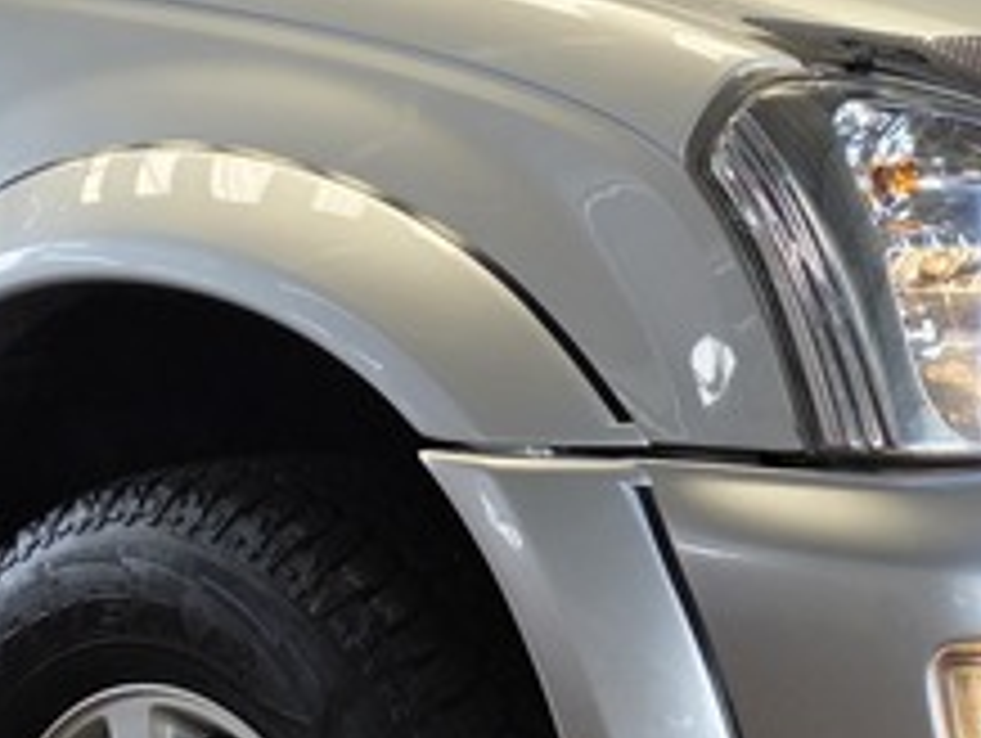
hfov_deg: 18.2
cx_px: 634
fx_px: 3064
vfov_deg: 13.7
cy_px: 212
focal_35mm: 108
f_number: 1.7
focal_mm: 6.25
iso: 40
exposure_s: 1/359
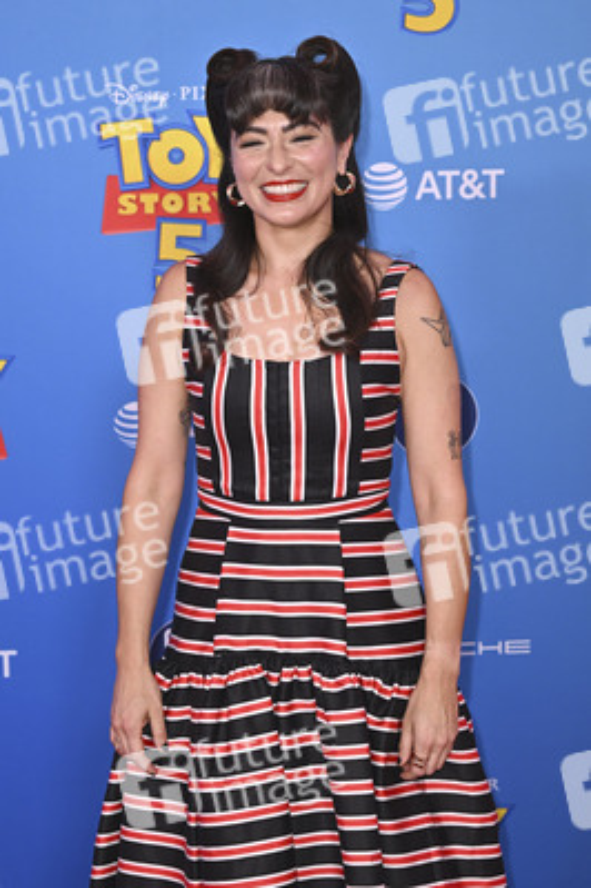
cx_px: 296
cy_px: 444
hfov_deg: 17.7
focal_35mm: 77
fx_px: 1899
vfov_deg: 26.3
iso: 1250
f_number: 6.3
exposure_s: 1/250
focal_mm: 77
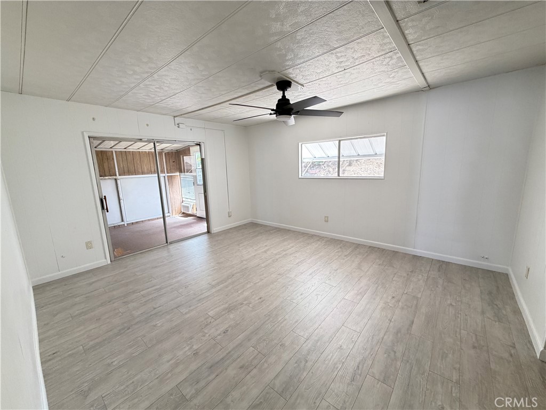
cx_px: 273
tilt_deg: -8.6
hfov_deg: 102.1
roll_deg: +2.4
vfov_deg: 85.7
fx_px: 221
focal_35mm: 14
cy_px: 205
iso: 320
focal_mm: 2.22
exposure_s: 1/120
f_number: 2.2
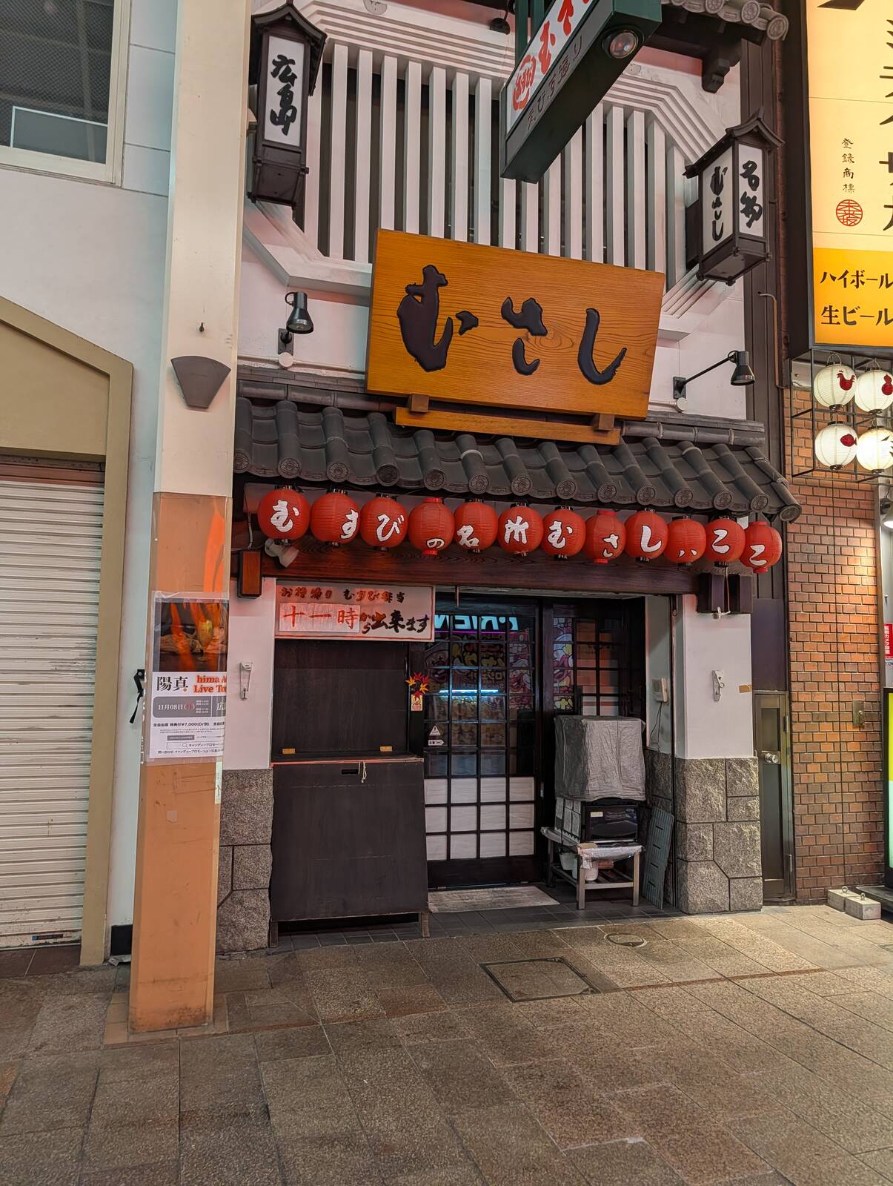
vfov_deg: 71.5
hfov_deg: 56.9
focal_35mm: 24
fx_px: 823
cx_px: 446
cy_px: 593
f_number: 1.68
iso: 206
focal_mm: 6.9
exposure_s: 1/120
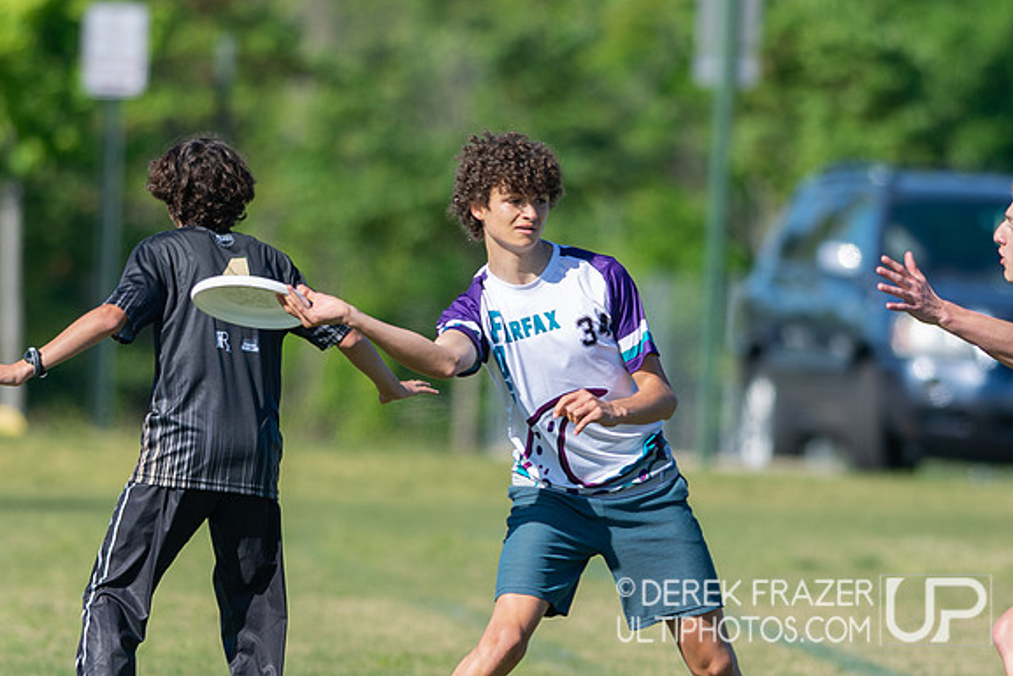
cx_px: 534
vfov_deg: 1.7
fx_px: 23303
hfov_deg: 2.5
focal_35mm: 828
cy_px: 491
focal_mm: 300
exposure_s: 1/4000
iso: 160
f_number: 2.8
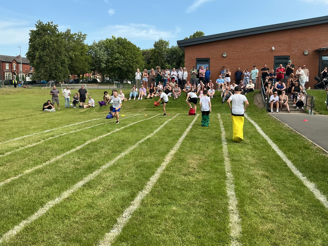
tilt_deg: -4.6
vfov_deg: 48.2
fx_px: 275
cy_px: 123
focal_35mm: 29
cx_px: 164
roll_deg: +3.1
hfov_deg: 61.7
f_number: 1.8
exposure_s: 1/1168
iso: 25
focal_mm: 3
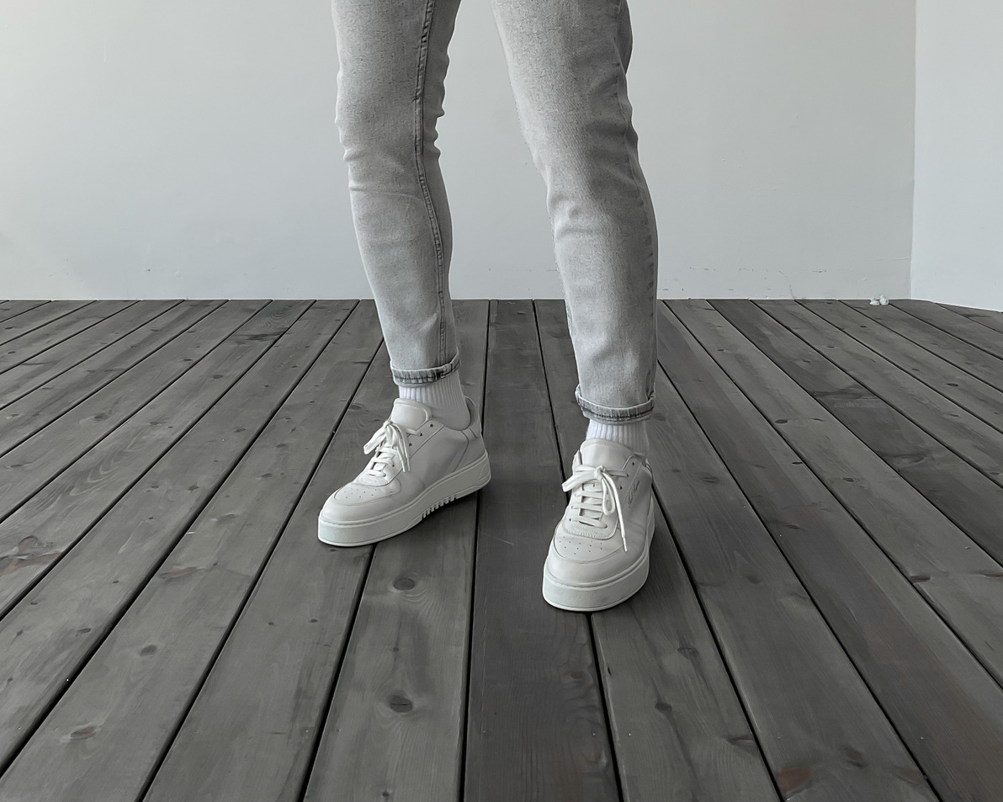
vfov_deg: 37.4
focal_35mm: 38
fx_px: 1128
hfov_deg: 47.9
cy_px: 130
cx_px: 499
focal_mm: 3
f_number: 1.8
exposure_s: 1/200
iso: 16
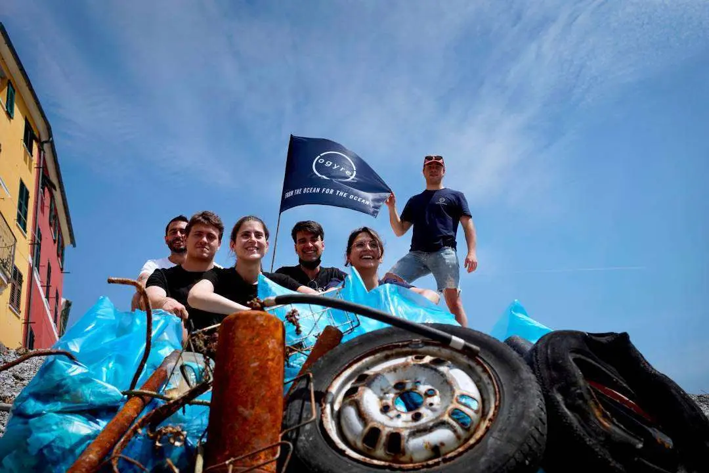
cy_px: 236
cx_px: 354
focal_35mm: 35
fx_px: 689
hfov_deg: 54.4
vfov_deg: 37.9
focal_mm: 35
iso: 1250
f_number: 5.6
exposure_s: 1/8000
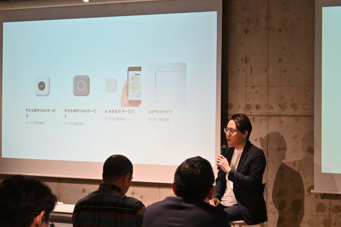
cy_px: 94
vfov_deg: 12.3
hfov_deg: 18.3
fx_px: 1051
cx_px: 91
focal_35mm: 111
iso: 1100
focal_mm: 50
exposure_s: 1/125
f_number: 6.3
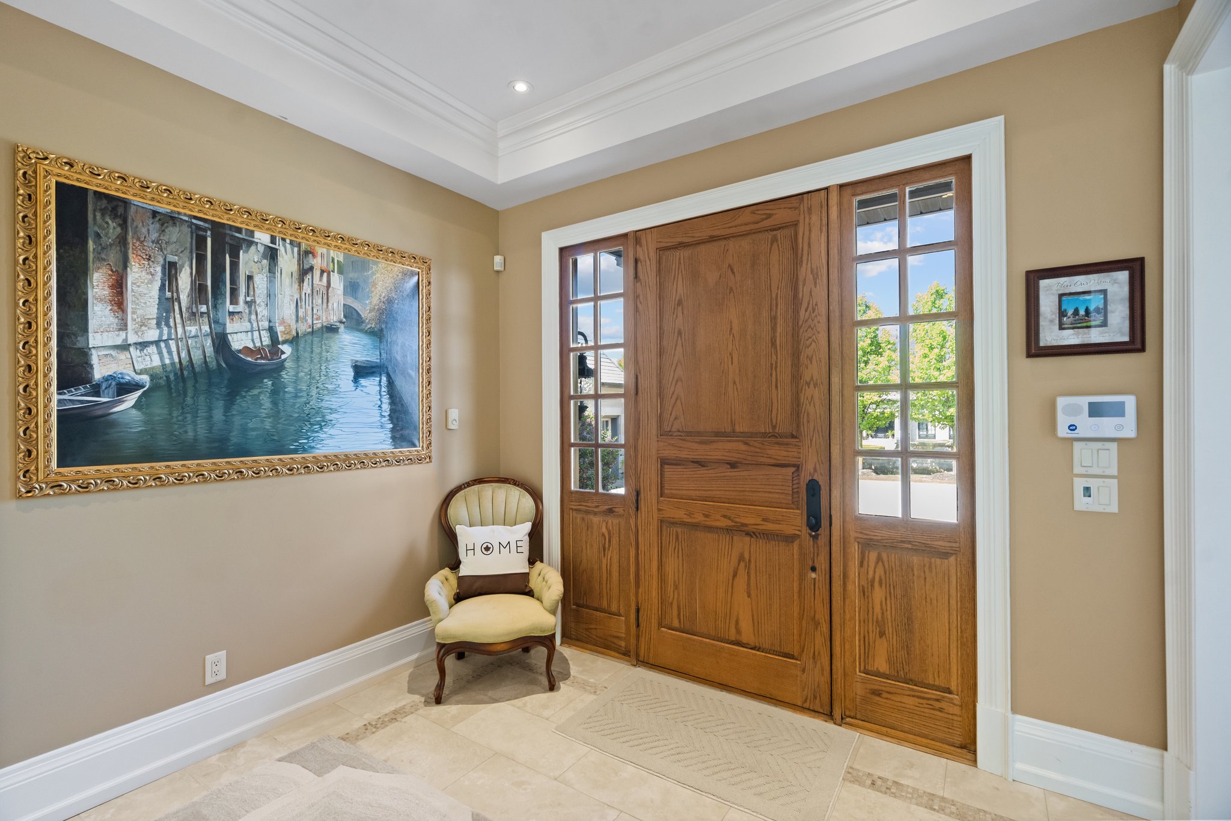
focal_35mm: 16
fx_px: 547
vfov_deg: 73.7
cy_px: 410
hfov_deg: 96.7
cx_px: 616
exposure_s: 1/30
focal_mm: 16
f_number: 5.6
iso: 5000
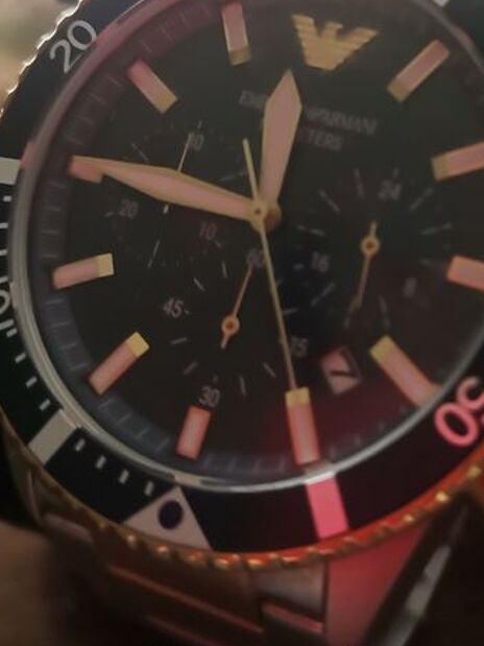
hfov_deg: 25.6
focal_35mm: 56
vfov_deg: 34.2
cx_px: 396
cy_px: 238
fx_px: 1044
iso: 160
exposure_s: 1/100
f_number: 1.8
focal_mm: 4.75
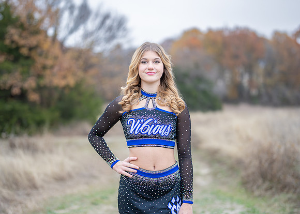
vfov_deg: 22.5
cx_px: 144
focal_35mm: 63
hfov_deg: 31.2
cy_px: 108
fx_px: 538
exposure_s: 1/1000
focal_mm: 50
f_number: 1.2
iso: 400
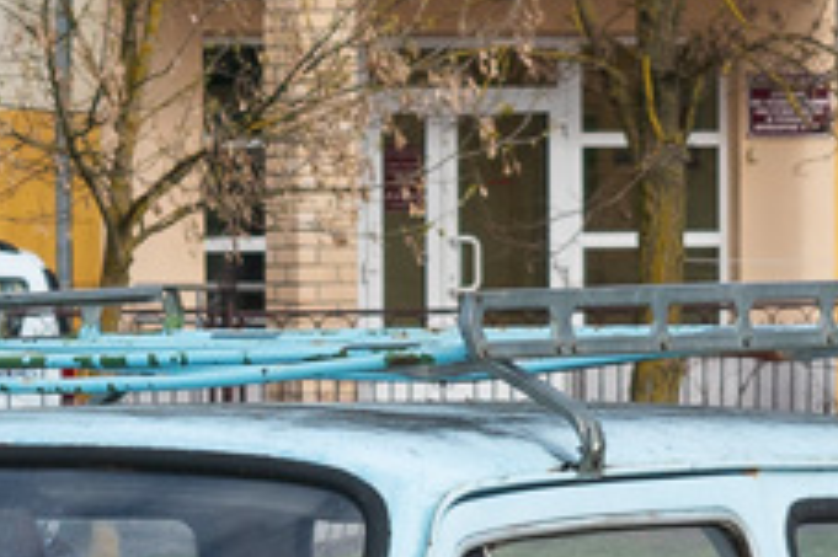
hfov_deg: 6.0
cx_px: 114
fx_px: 7978
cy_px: 596
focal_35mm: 343
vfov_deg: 4.0
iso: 100
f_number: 8
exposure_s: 1/250
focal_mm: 38
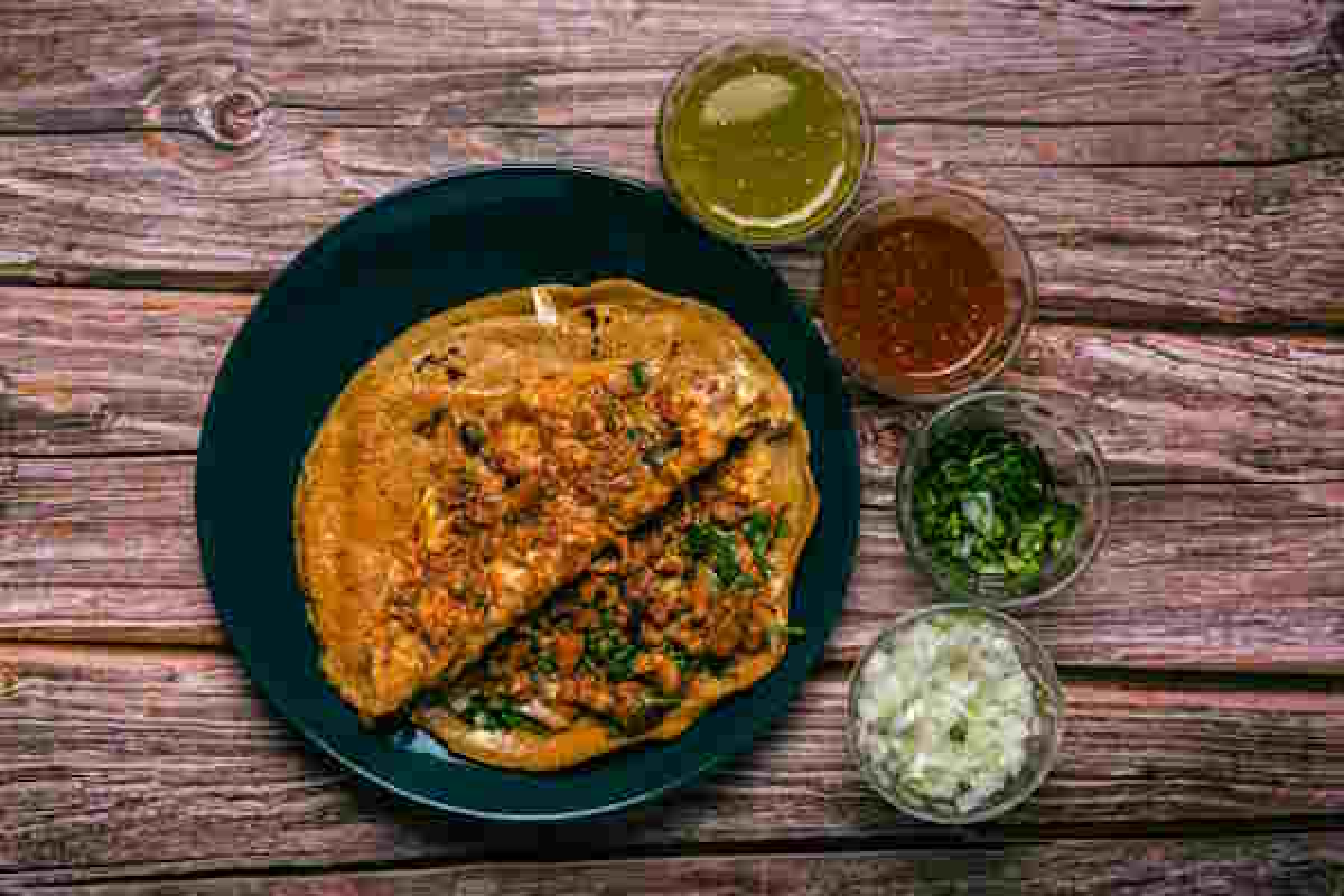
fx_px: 1867
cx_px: 672
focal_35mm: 50
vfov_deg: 27.0
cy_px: 448
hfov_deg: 39.6
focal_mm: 50
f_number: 4.5
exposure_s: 1/200
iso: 160
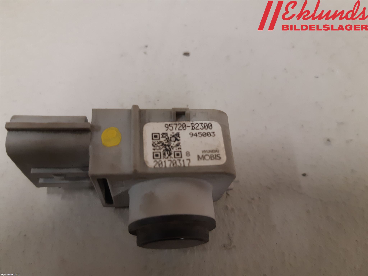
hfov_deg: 67.3
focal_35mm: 26
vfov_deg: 53.1
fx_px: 276
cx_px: 184
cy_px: 138
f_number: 1.7
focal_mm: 3.93
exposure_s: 1/50
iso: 200
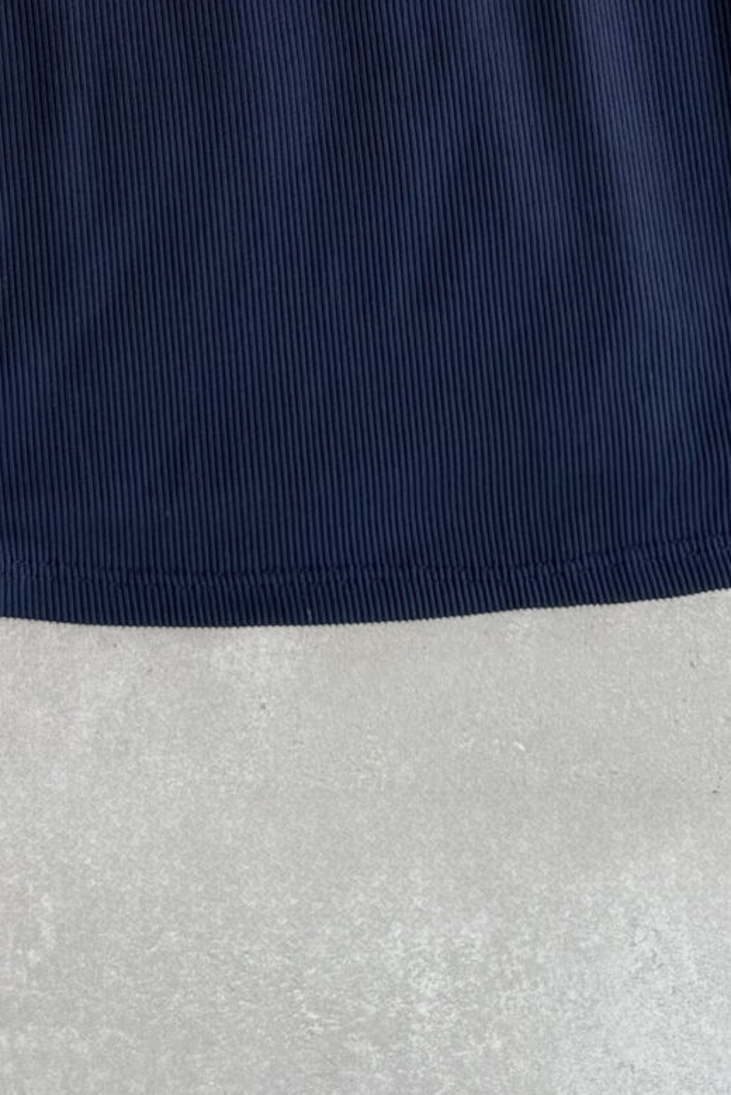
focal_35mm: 82
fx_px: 2495
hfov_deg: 16.4
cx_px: 59
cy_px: -475
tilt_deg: -88.1
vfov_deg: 21.4
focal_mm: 6.76
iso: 64
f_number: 1.78
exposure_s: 1/264
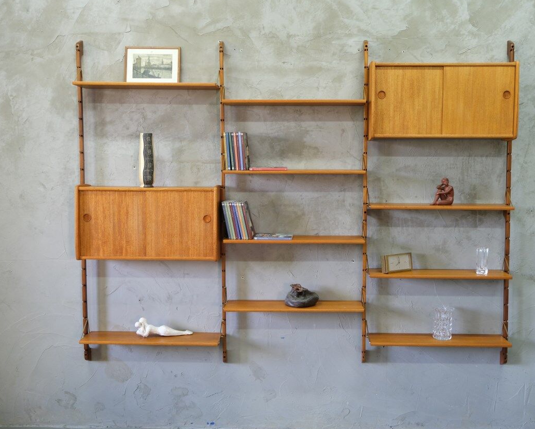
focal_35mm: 37
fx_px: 586
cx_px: 286
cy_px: 216
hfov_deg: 49.0
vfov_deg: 40.1
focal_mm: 21.2
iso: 1250
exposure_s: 1/30
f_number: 4
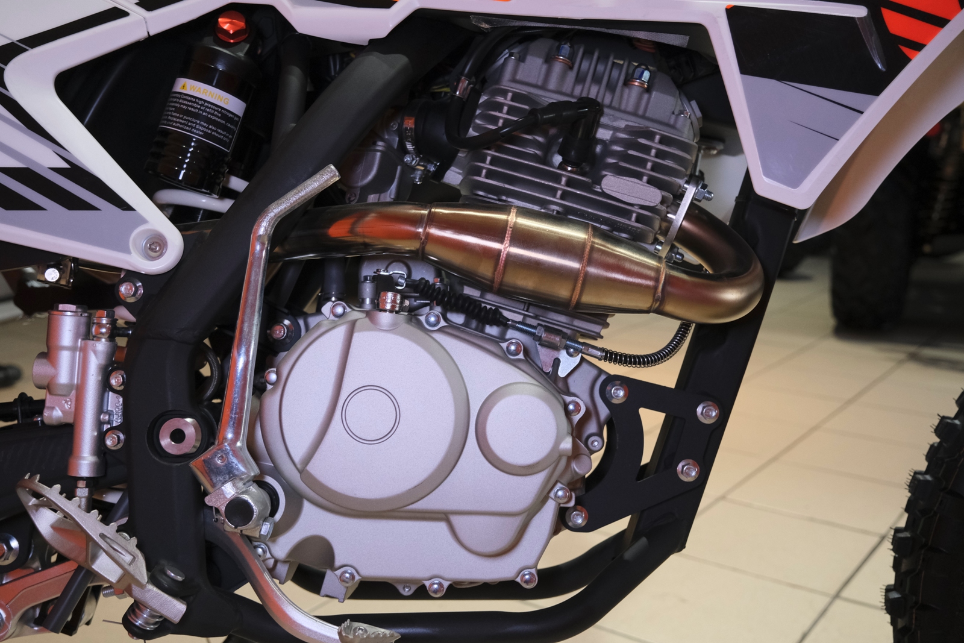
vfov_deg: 35.9
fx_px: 991
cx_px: 482
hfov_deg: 51.9
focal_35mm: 37
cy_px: 322
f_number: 4
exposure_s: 1/200
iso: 2000
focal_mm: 24.7
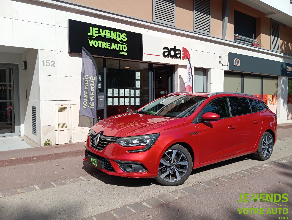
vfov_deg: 49.9
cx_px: 146
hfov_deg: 63.4
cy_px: 110
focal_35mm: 28
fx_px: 237
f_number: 1.8
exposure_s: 1/826
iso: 58
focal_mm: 4.22
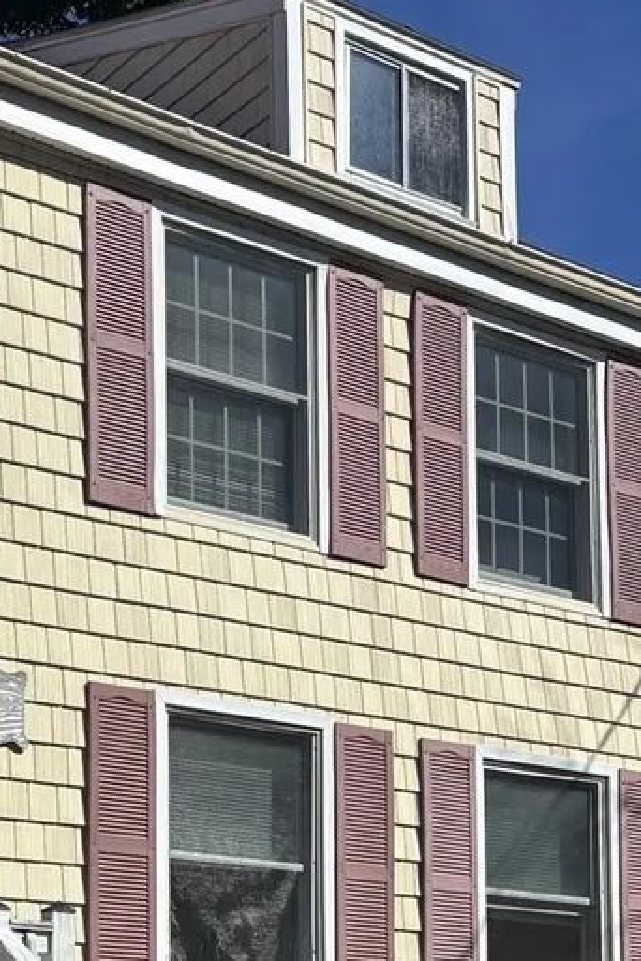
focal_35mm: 72
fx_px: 1923
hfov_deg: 18.7
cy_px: 954
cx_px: 107
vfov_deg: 26.6
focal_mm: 5.96
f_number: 1.6
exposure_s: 1/7194
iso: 50
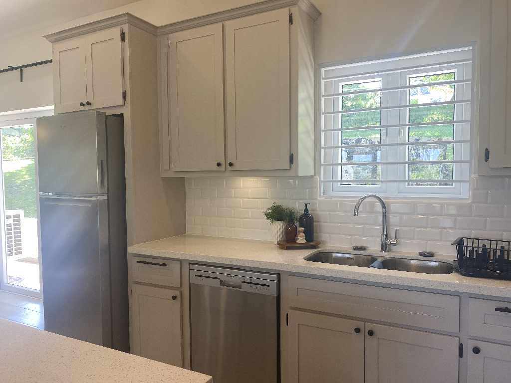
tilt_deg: -2.1
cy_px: 192
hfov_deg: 67.3
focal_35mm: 26
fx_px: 384
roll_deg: +0.2
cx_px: 256
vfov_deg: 53.1
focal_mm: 4.25
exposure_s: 1/100
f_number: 1.8
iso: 50
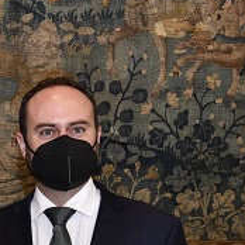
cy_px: 279
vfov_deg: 10.6
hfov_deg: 10.3
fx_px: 1297
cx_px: -169
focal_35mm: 162
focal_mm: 52
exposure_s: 1/80
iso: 1600
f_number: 8
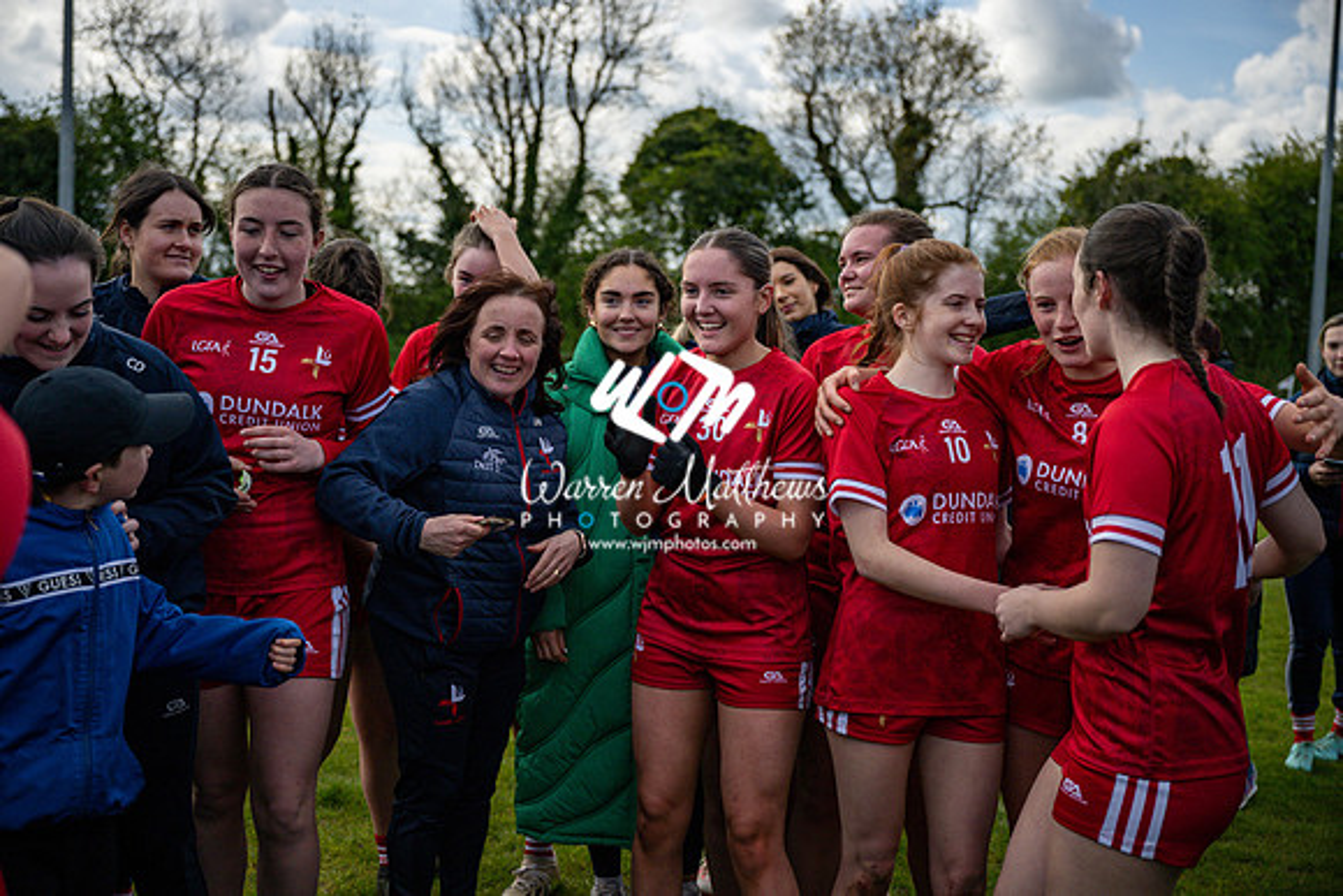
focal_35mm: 40
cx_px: 672
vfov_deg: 33.4
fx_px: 1493
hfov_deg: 48.4
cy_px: 448
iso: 125
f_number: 2.8
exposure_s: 1/8000
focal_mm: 40
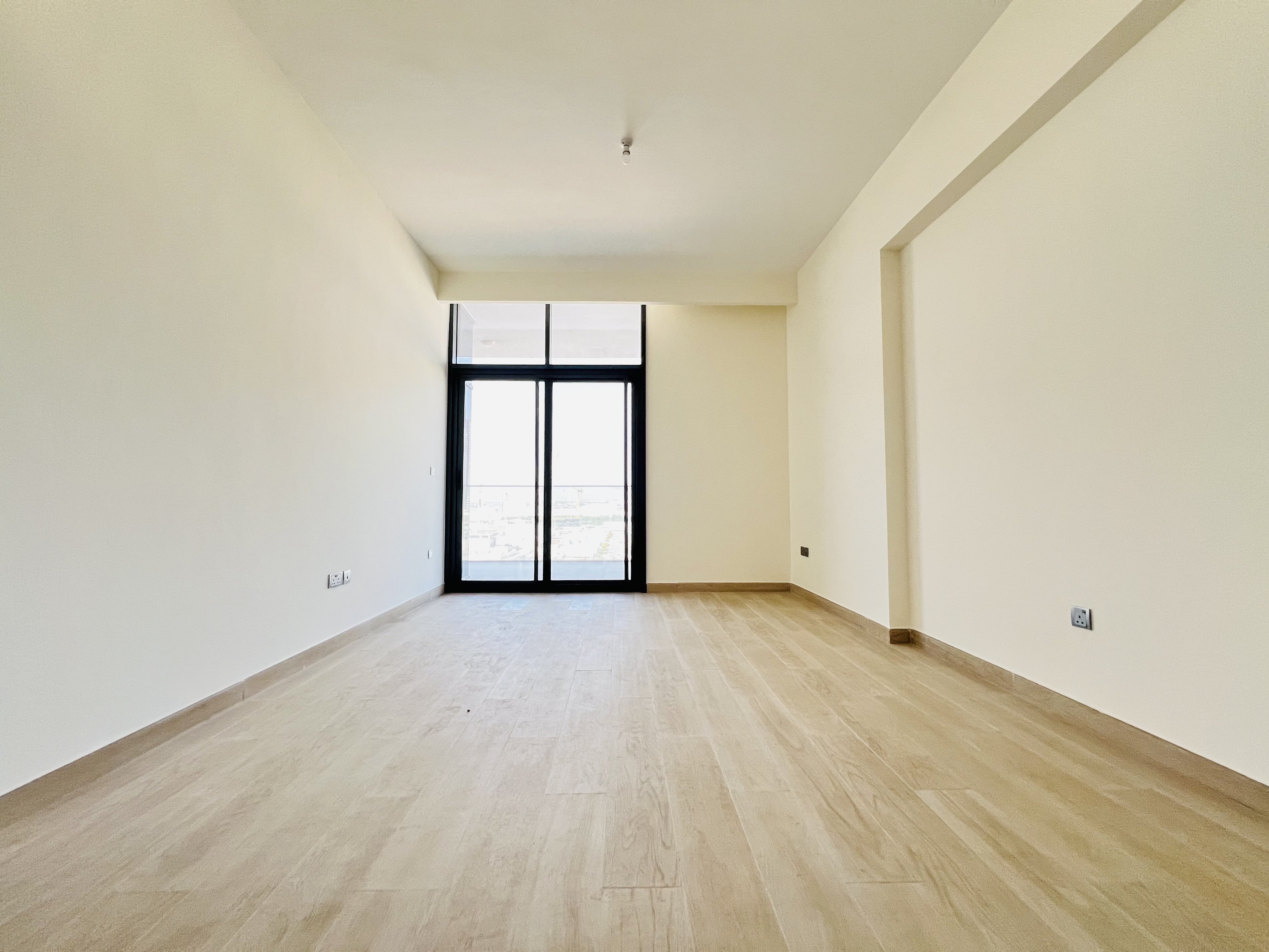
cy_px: 476
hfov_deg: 106.2
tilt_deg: +2.6
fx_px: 477
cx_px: 634
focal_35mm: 13
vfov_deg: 89.9
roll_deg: -0.2
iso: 250
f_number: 1.8
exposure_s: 1/62
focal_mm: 1.57
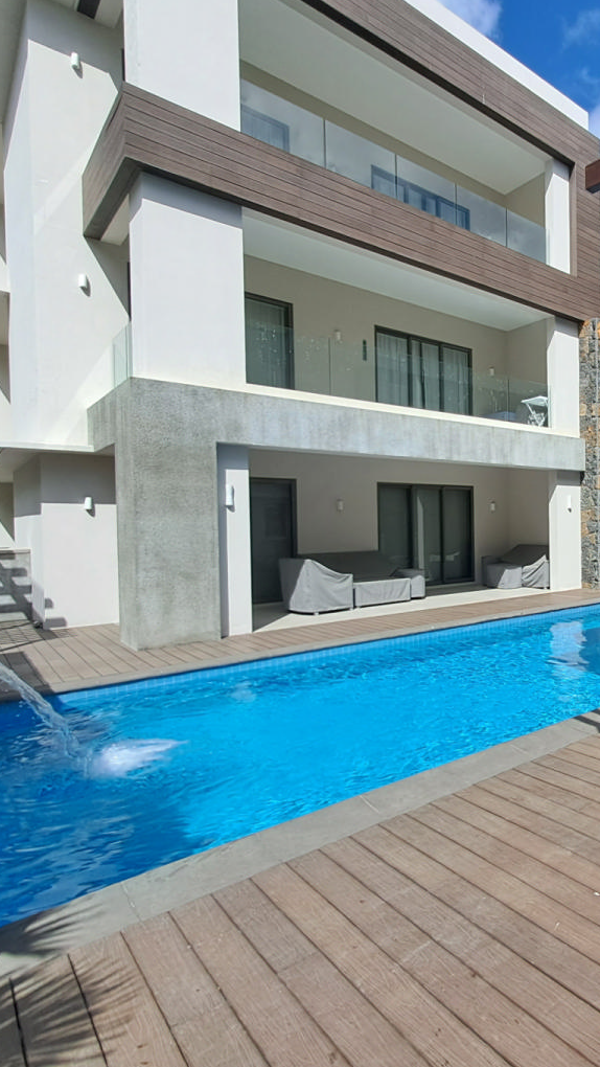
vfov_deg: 86.6
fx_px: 565
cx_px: 554
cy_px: 535
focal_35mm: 20
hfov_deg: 49.1
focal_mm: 1.42
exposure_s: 1/1727
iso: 40
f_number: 2.2
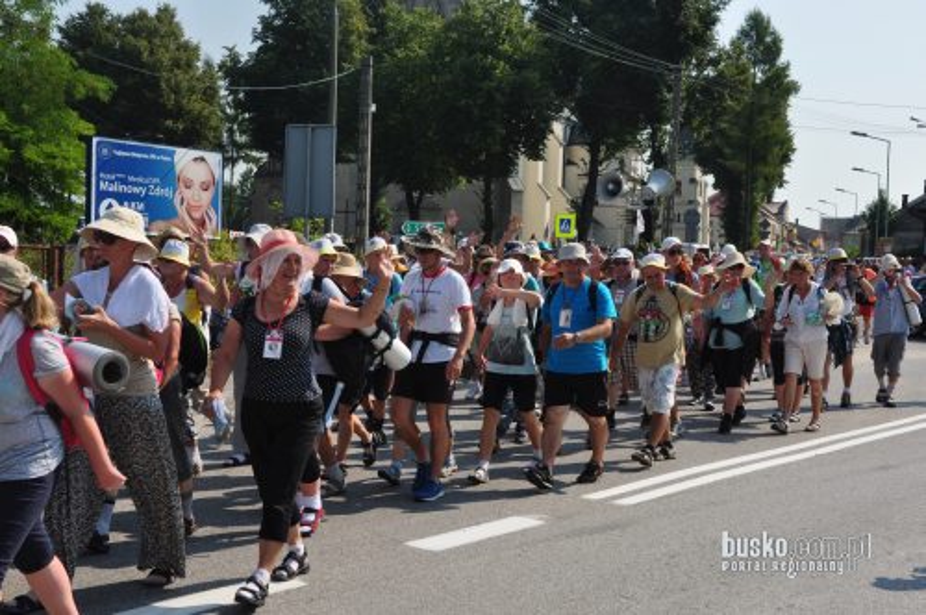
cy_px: 308
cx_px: 463
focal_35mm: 51
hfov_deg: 38.9
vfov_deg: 26.4
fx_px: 1310
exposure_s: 1/200
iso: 200
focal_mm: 34
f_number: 14
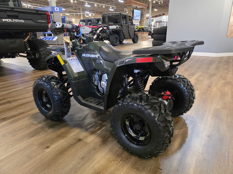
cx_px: 116
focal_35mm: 23
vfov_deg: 58.9
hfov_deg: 73.9
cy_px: 87
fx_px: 155
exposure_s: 1/120
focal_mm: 6.3
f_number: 1.7
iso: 1600
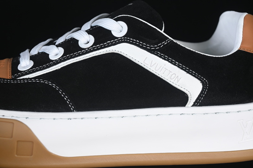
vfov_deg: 18.2
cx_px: 126
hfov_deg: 27.0
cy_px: 84
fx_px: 527
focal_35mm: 75
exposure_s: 1/50
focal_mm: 50
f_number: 6.3
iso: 160
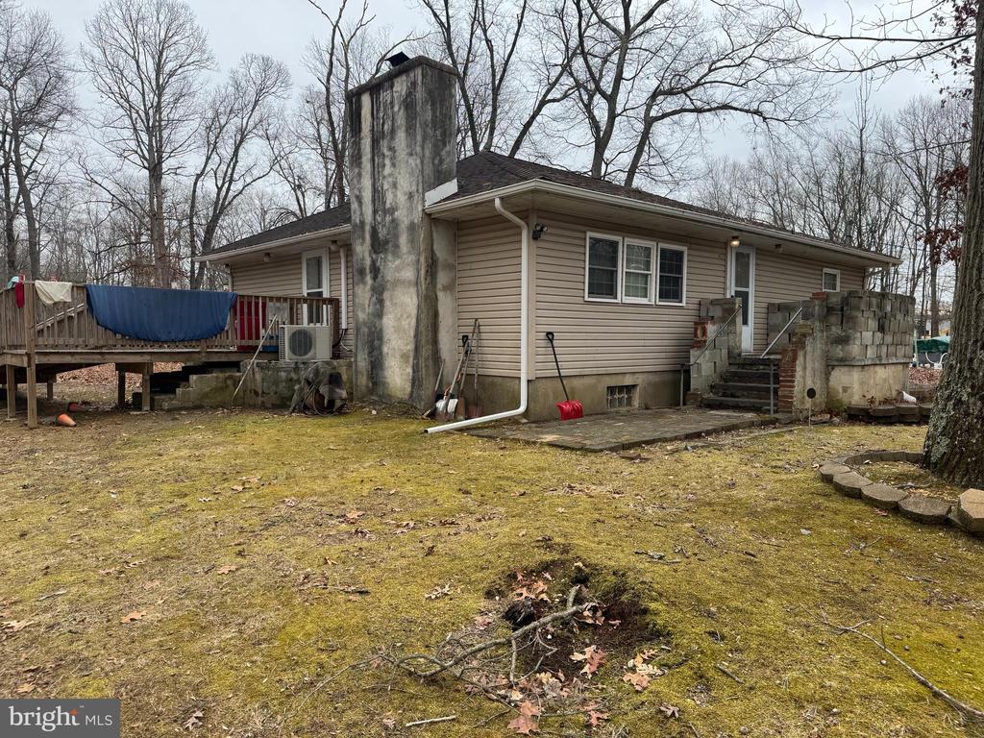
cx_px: 492
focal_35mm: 24
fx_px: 682
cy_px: 369
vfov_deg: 56.8
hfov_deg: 71.6
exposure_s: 1/1193
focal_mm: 6.76
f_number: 1.78
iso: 80
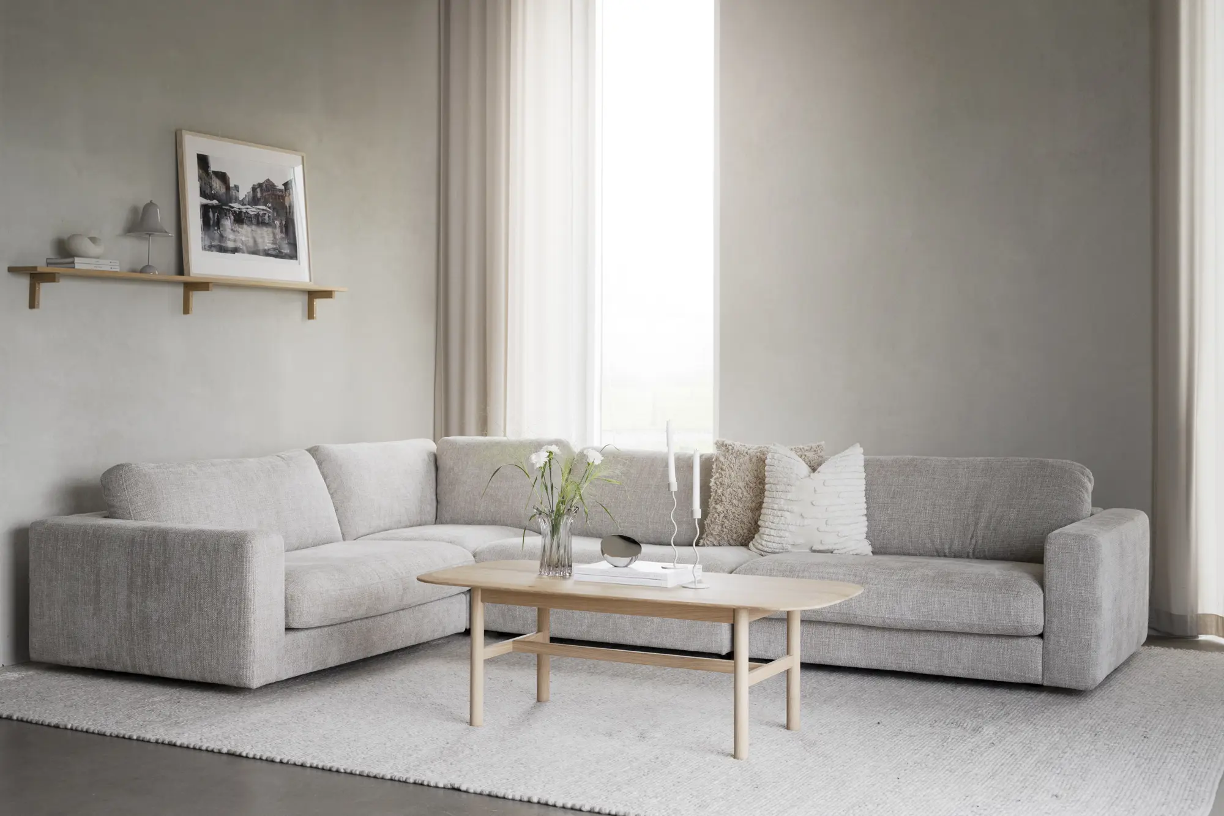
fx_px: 1496
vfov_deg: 30.5
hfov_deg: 44.5
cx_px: 612
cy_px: 408
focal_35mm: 44
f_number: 5.6
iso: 400
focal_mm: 44
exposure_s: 1/60
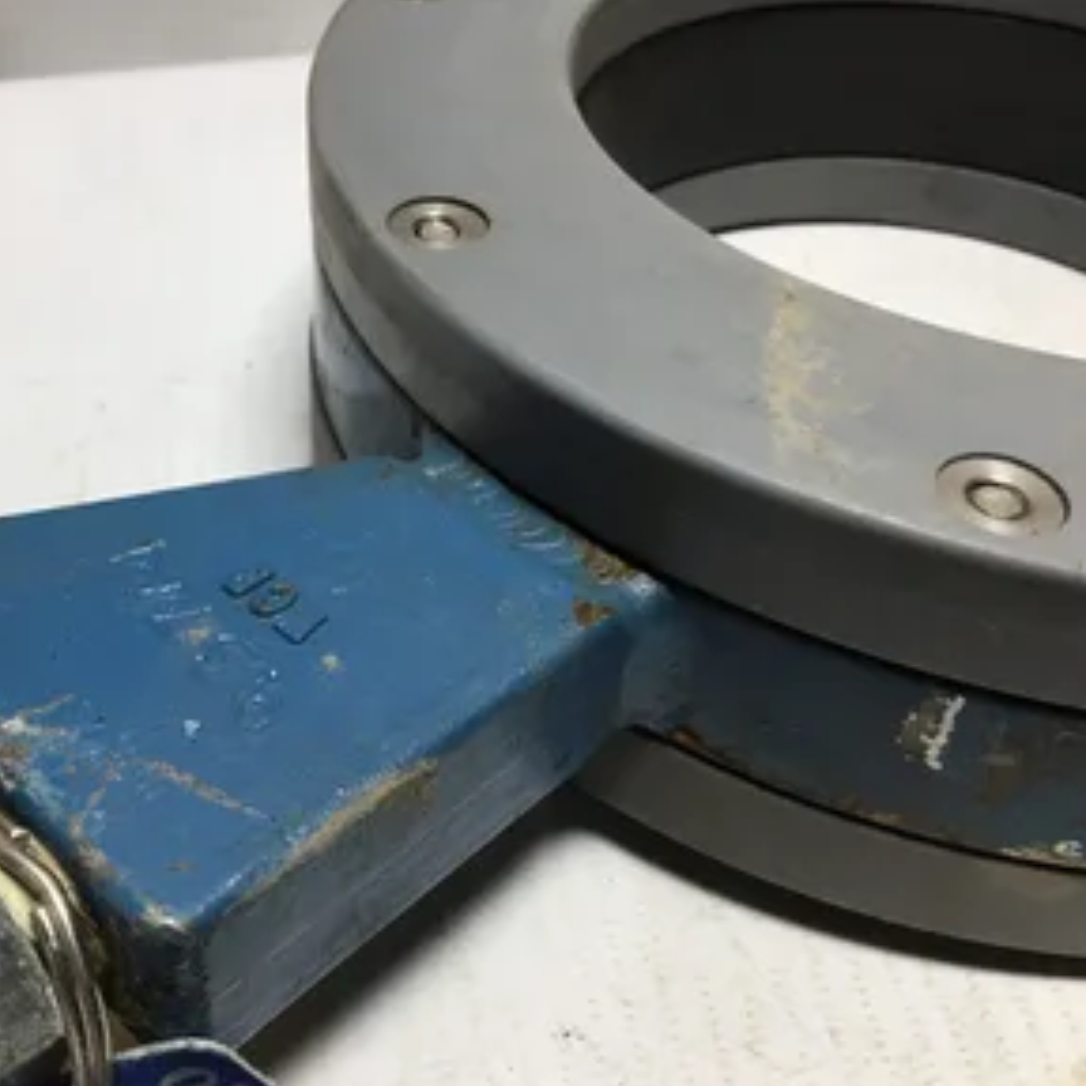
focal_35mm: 38
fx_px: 1349
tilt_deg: -43.8
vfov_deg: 43.9
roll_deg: +0.3
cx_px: 392
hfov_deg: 43.4
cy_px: 562
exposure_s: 1/120
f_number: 2.4
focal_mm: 3.3
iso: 32
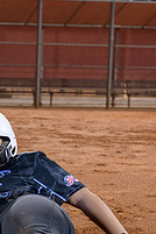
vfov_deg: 12.8
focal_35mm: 157
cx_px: -2
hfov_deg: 8.7
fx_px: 1020
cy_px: 260
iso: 2000
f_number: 5
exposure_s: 1/80
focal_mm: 70
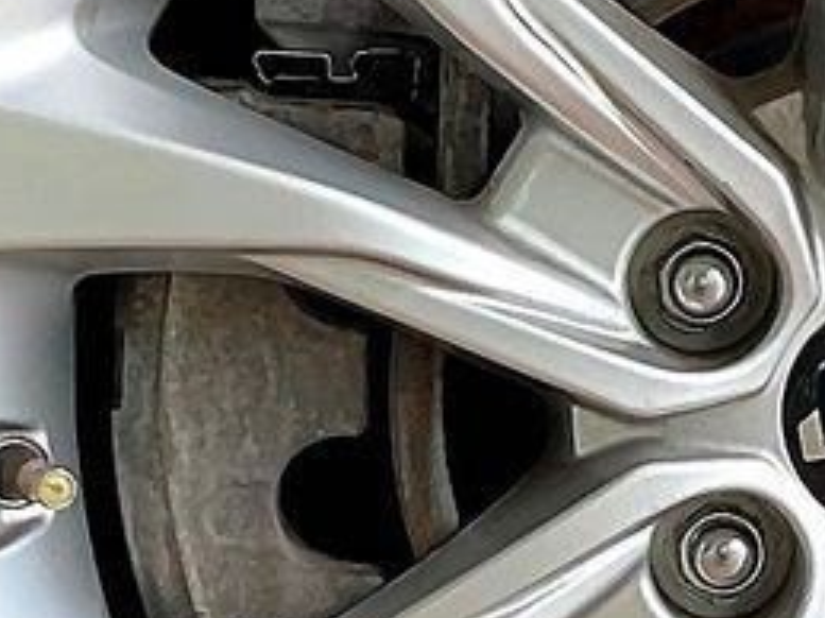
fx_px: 4264
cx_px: 889
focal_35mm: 179
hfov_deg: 10.9
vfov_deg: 8.3
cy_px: 331
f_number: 1.8
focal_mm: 3
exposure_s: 1/122
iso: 32
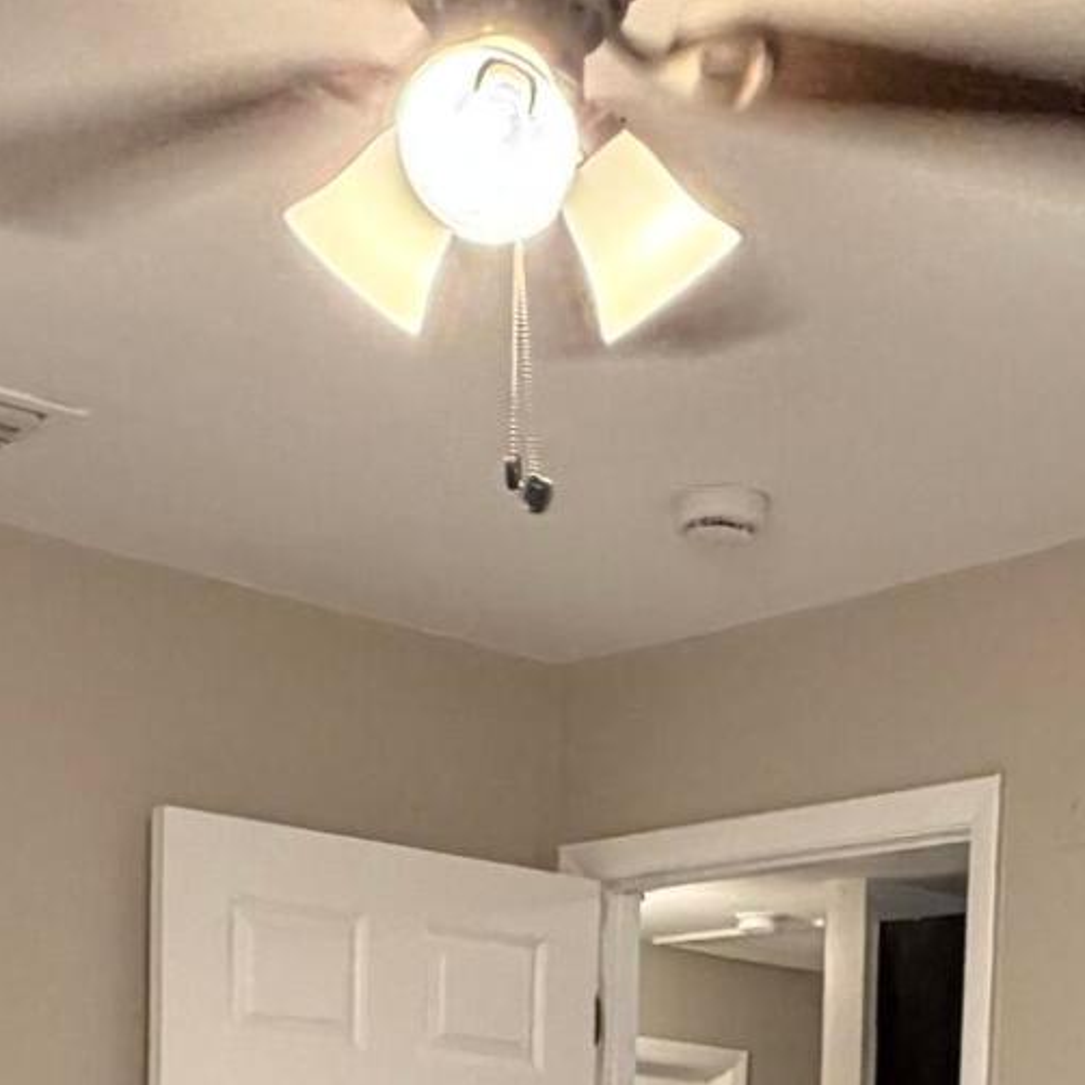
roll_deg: -2.5
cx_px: 687
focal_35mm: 71
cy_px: 1569
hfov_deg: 24.2
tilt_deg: -6.4
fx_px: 2518
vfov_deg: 21.0
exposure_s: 1/60
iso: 200
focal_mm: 2.22
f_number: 2.2
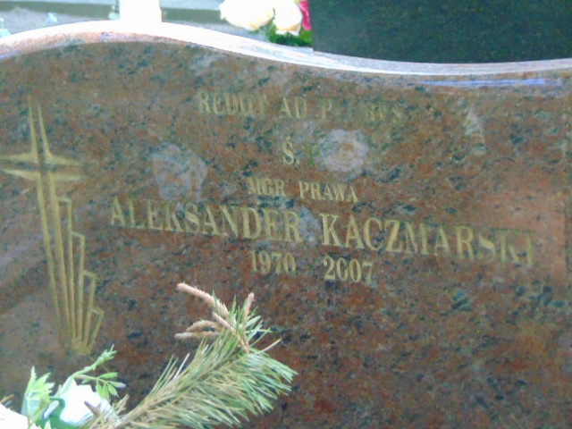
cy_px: 214
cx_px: 286
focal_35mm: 108
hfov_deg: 18.2
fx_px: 1785
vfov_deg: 13.7
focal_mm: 19.4
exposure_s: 1/80
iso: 800
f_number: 3.9
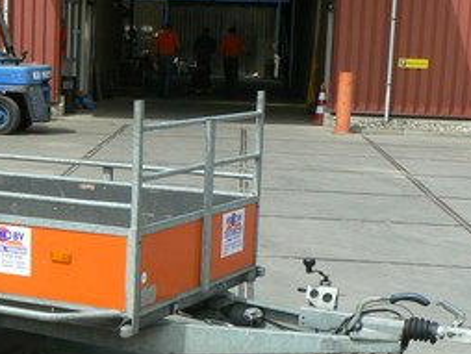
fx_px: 1158
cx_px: 30
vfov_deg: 17.1
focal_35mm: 85
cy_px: 324
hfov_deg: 22.3
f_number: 6.3
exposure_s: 1/400
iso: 80
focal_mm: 6
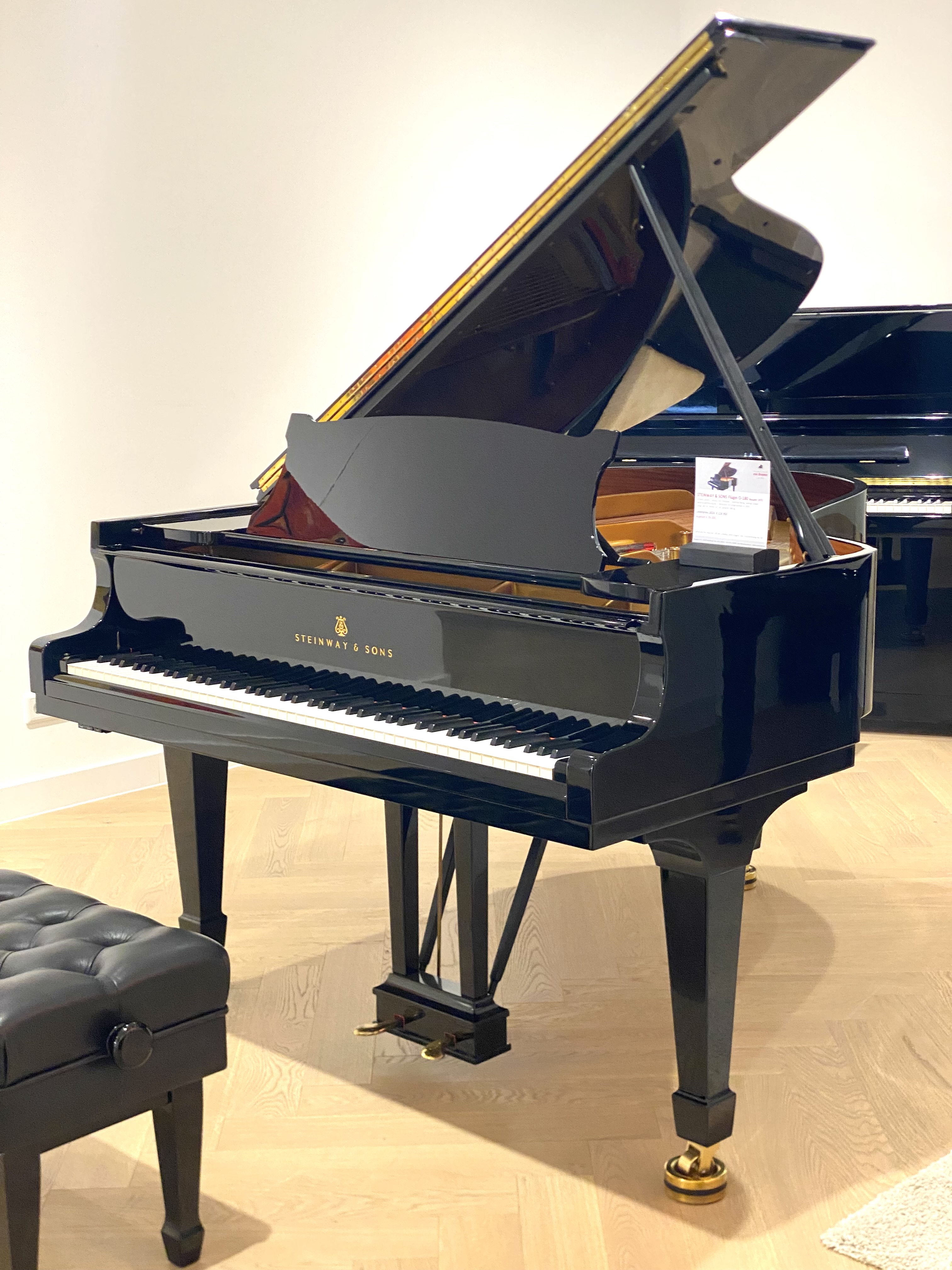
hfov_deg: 28.0
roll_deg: +0.6
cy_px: 635
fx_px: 1907
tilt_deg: -8.8
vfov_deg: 36.8
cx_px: 476
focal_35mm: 52
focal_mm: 6
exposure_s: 1/100
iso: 125
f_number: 2
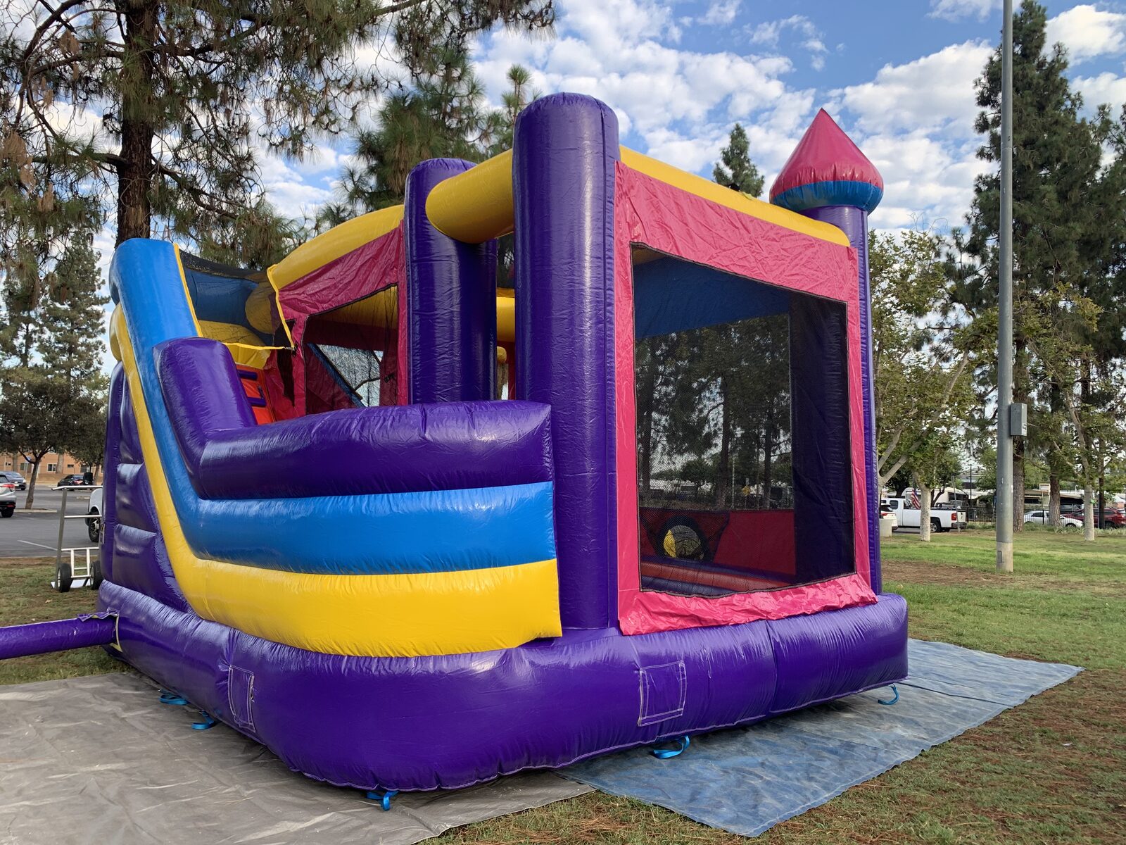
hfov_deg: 67.3
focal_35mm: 26
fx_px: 846
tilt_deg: +4.9
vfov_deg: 53.1
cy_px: 422
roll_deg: -2.5
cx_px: 563
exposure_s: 1/364
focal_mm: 4.25
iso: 25
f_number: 1.8
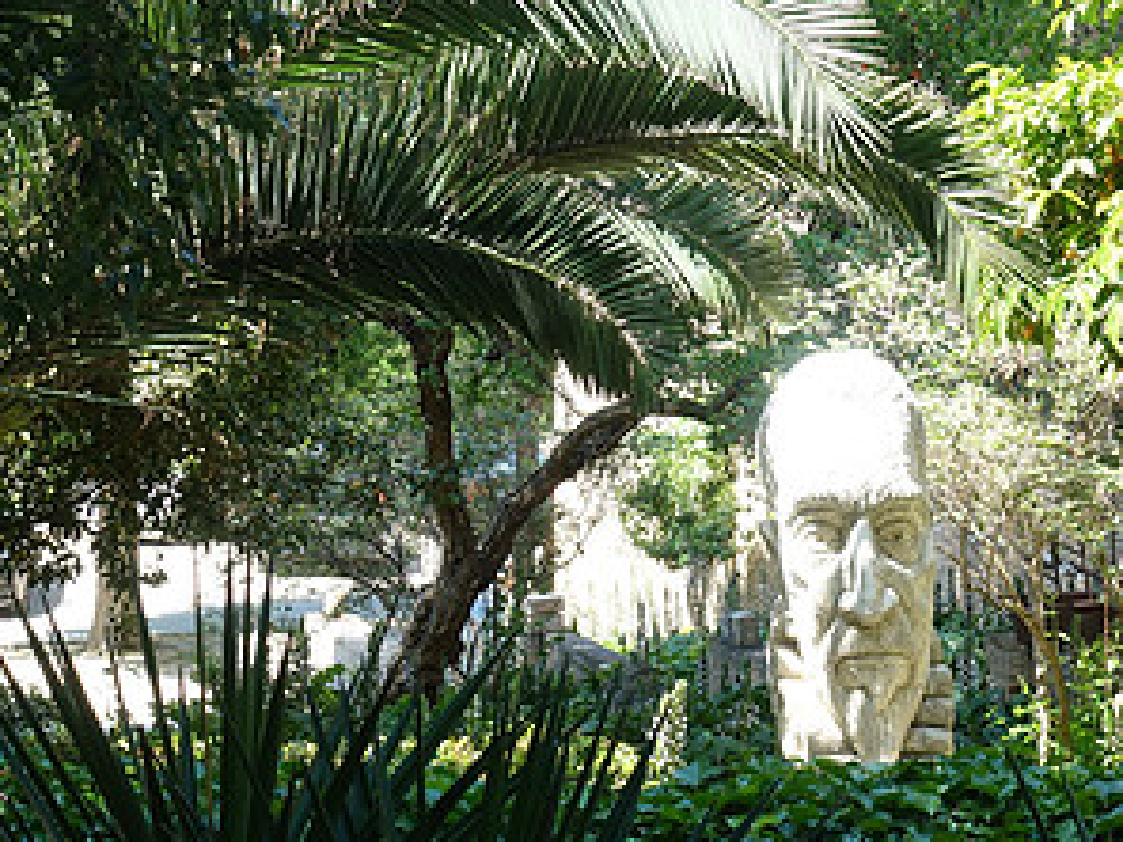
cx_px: 732
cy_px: 446
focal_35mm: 132
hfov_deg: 14.9
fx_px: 4282
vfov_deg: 11.2
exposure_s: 1/80
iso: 125
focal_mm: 25.59
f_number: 5
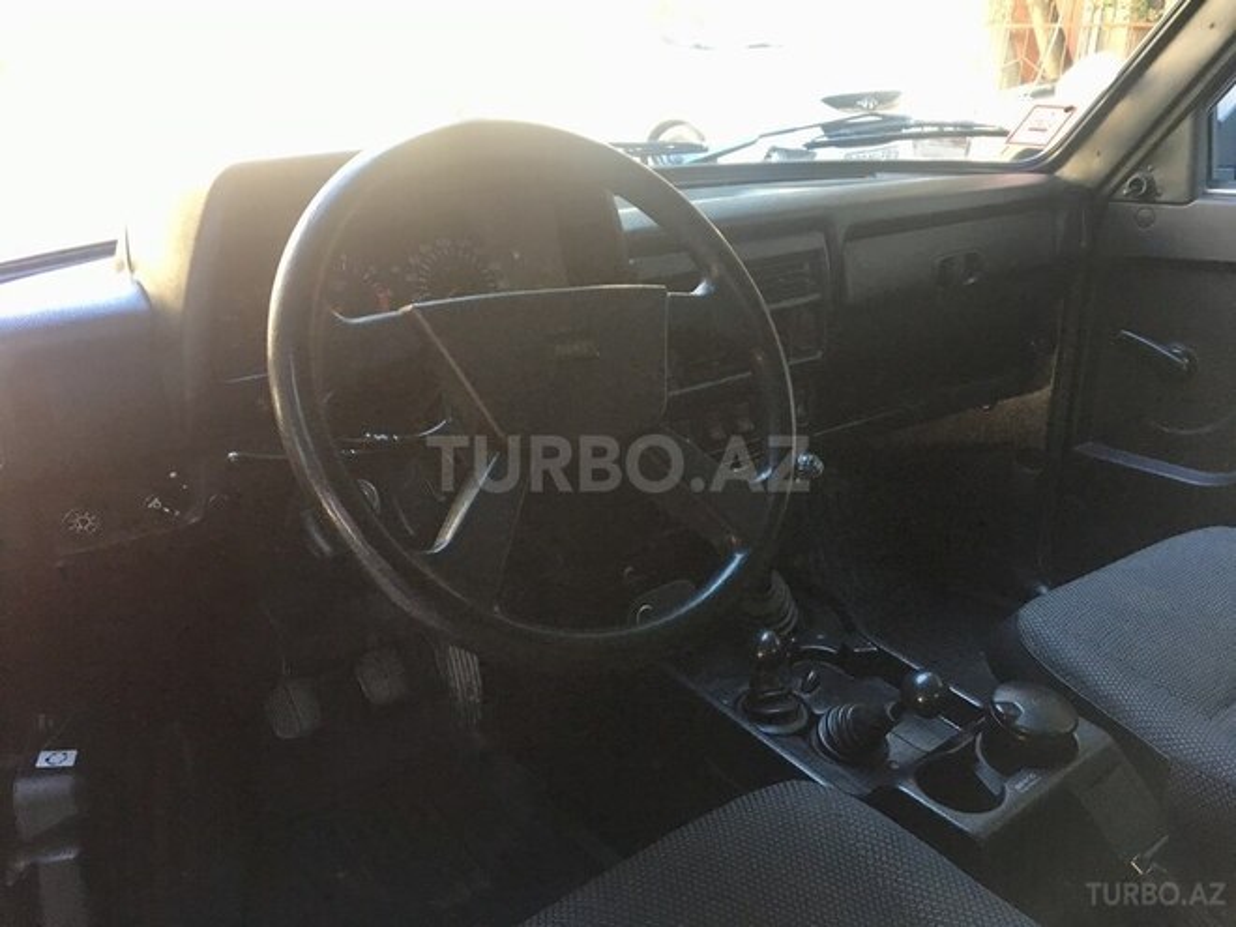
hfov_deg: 61.7
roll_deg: +0.3
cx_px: 618
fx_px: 1035
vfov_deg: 48.2
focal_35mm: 29
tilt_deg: -22.1
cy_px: 464
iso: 100
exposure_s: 1/33
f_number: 2.2
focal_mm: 4.15
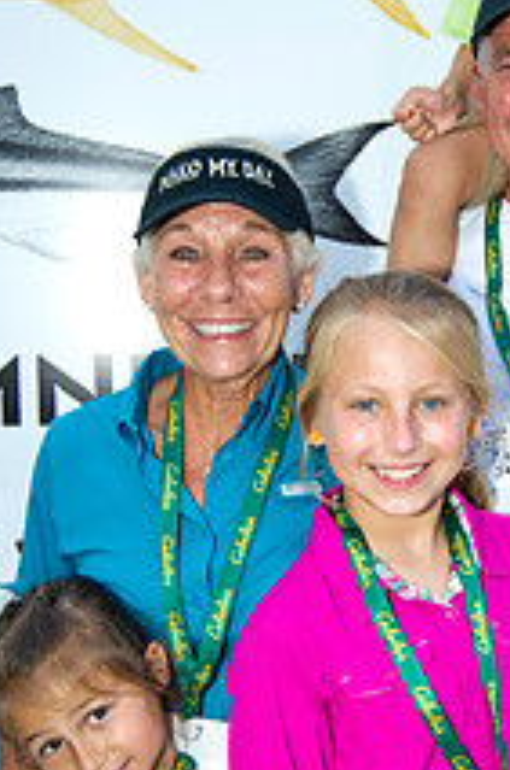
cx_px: 450
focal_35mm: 72
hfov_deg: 18.5
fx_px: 1537
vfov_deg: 28.1
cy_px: 434
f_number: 4.5
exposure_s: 1/80
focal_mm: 34
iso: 320
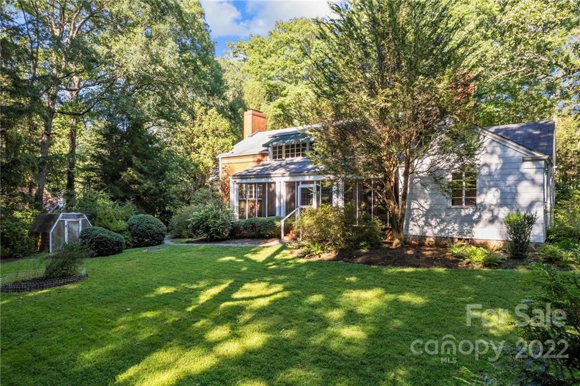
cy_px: 193
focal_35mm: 22
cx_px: 290
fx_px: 354
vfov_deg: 57.1
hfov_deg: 78.6
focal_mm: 8.38
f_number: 2.8
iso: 100
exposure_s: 1/250
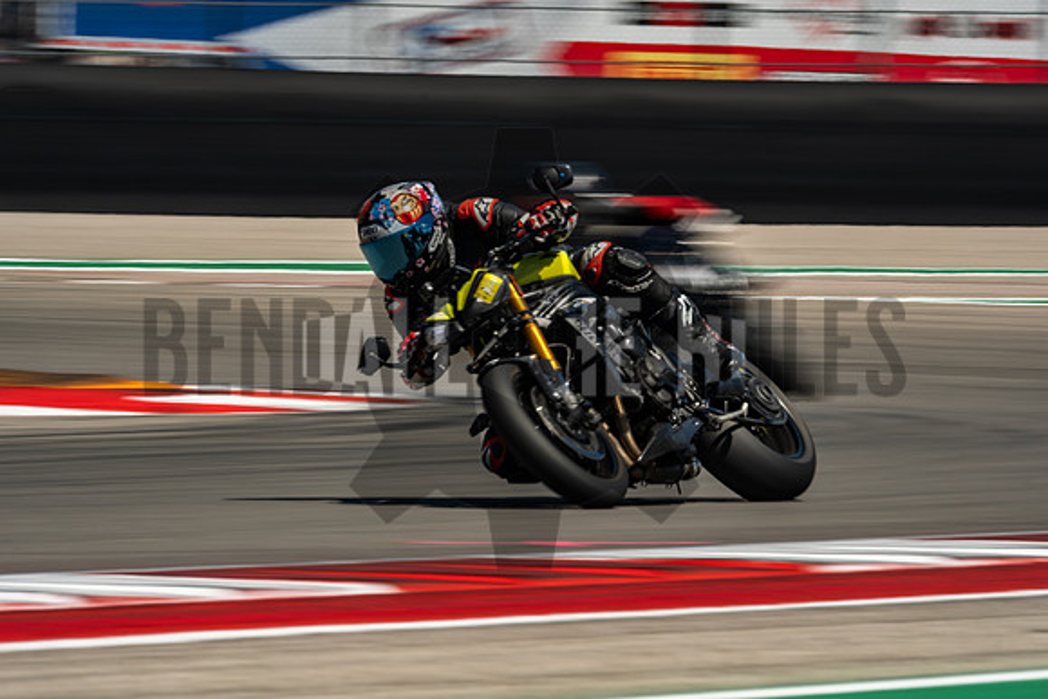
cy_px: 350
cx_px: 524
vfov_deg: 2.6
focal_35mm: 521
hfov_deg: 4.0
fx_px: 15170
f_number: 18
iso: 160
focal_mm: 347
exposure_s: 1/60
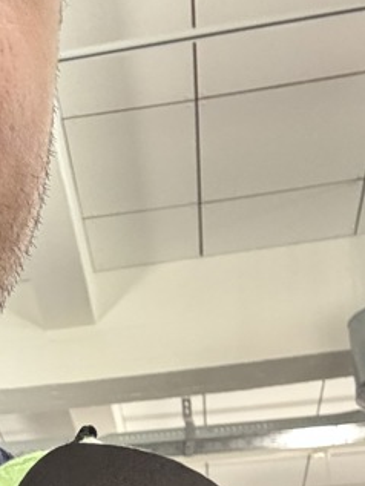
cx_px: -18
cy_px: 550
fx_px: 1096
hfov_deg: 18.3
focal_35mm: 78
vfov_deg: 23.3
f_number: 1.9
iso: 640
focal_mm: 2.69
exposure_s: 1/20
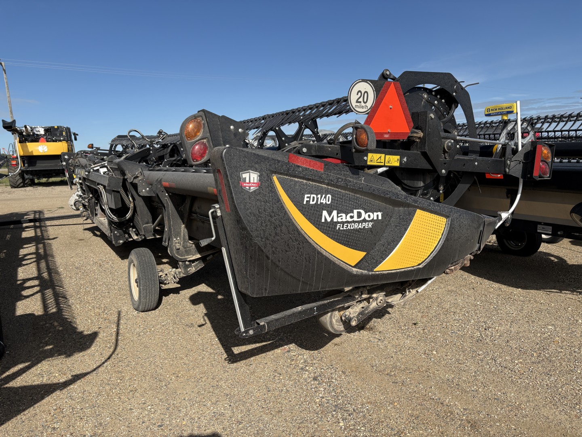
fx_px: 437
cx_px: 291
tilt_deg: -6.6
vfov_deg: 53.1
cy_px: 218
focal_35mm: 26
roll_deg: +1.2
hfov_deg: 67.3
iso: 50
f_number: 1.6
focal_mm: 5.96
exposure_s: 1/3831
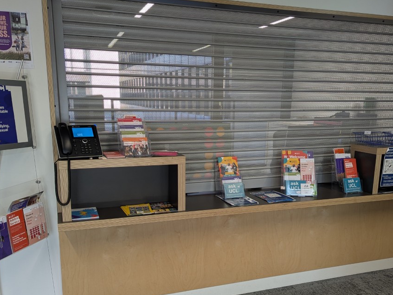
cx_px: 200
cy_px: 184
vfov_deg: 41.5
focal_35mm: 34
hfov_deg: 54.0
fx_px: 386
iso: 79
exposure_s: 1/47.5
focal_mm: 6.81
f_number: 1.85
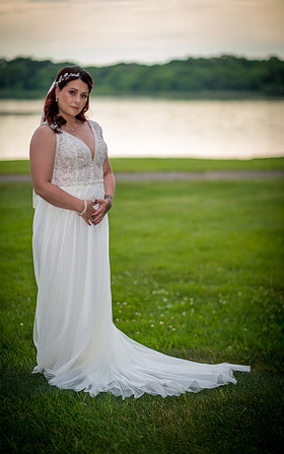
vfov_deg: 23.8
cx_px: 133
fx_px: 1077
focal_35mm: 87
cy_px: 227
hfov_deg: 15.0
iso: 100
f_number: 1.4
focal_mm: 85
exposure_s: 1/1000
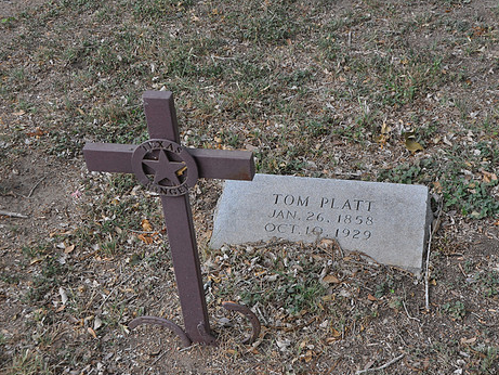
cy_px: 204
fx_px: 836
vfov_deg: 25.2
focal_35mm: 58
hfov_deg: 33.1
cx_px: 292
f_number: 5.6
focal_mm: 32
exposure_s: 1/125
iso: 250
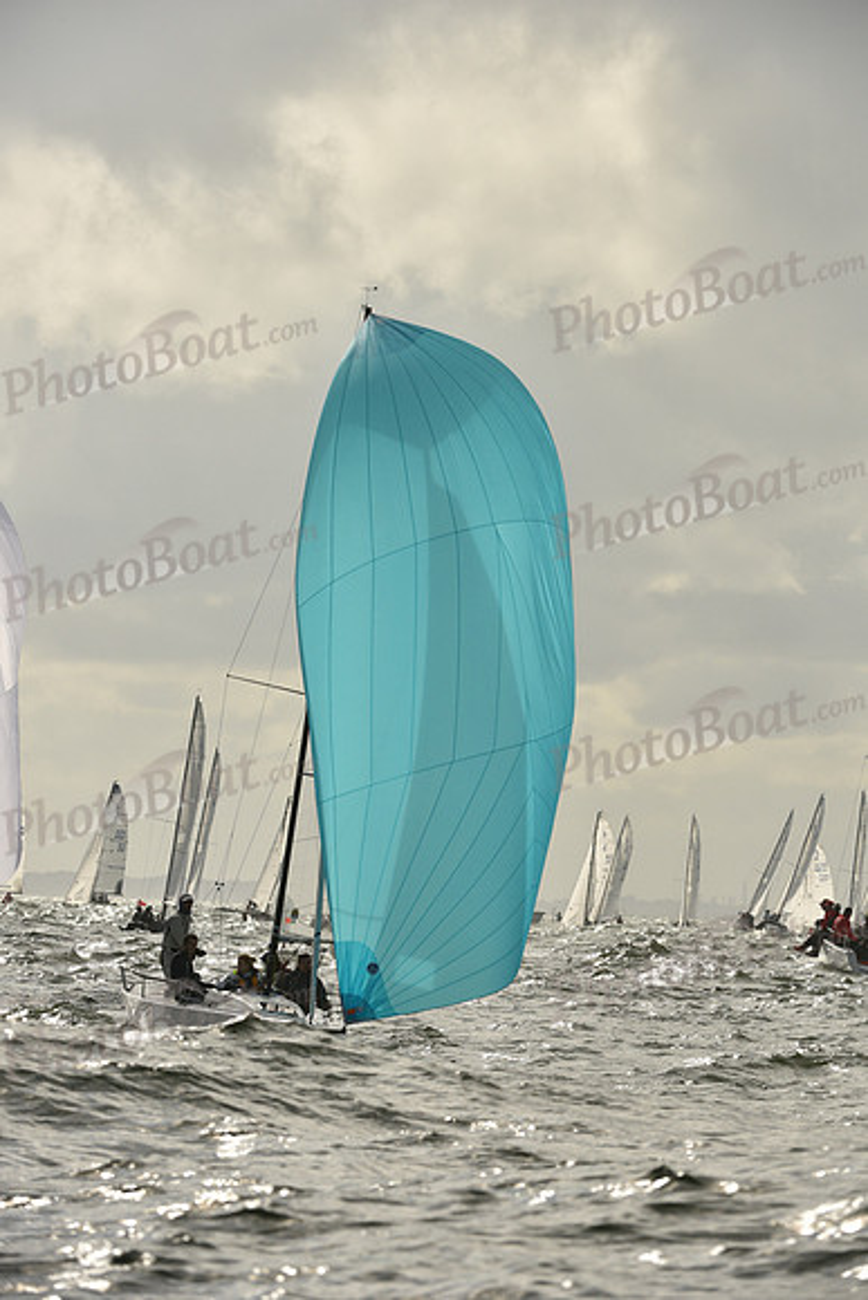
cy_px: 650
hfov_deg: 6.9
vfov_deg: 10.3
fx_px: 7228
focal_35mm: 200
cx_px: 434
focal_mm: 200
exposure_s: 1/2000
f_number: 8
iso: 320
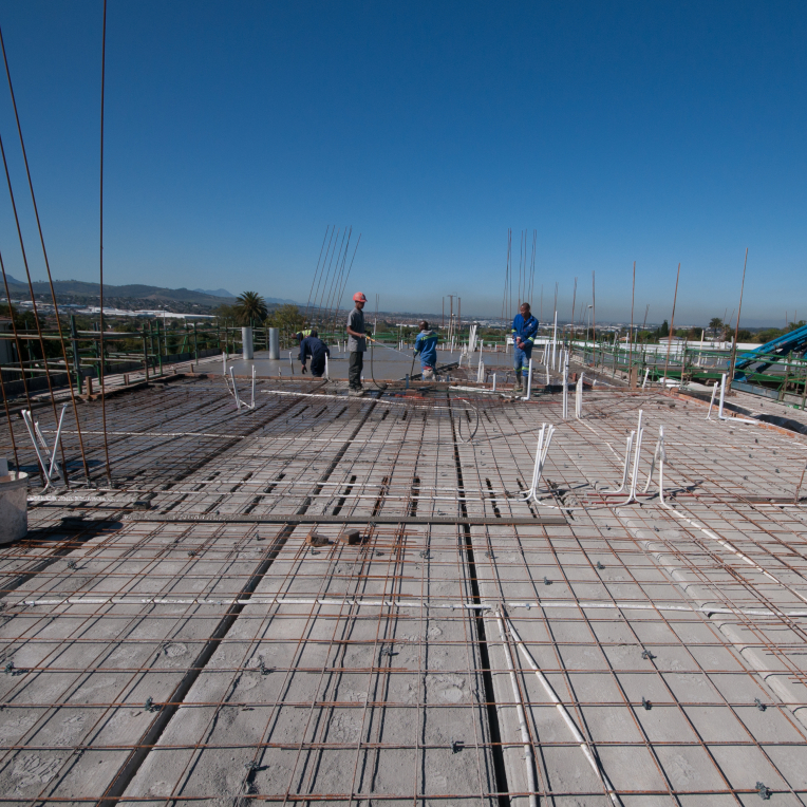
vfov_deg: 74.8
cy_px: 418
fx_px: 528
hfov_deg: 74.2
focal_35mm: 20
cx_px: 474
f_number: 10
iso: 200
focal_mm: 10
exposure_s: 1/800
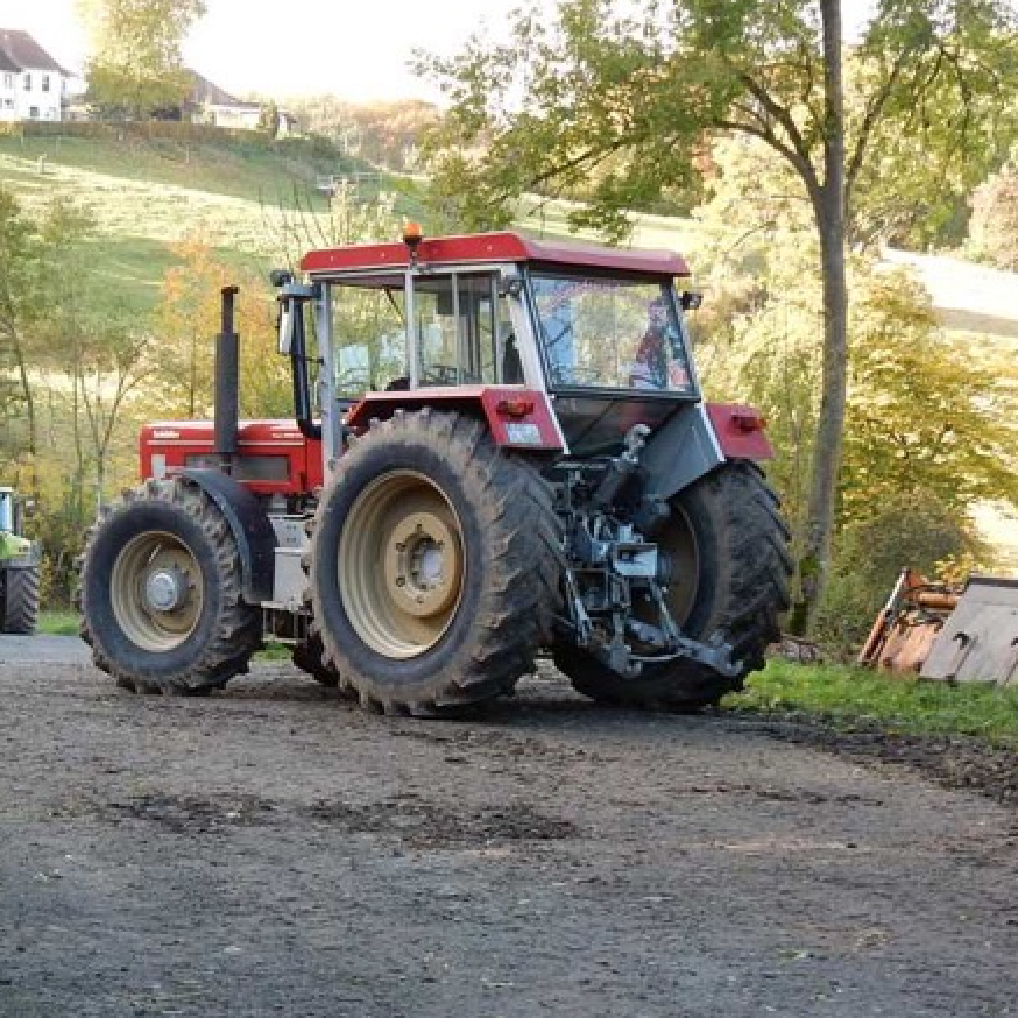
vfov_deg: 17.9
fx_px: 3227
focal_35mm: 97
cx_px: 98
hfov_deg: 17.6
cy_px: 559
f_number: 4.5
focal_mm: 10.7
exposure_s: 1/60
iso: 125
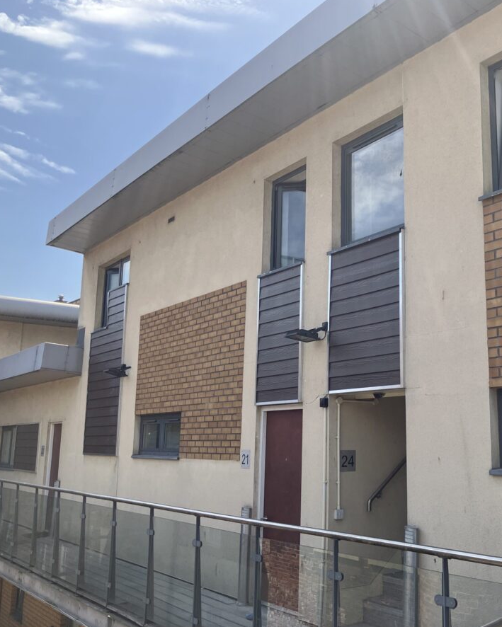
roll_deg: -0.1
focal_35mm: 37
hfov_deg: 39.3
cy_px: 310
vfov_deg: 49.1
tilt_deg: +10.9
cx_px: 364
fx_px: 687
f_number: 1.8
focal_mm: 3.99
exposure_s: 1/1012
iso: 32
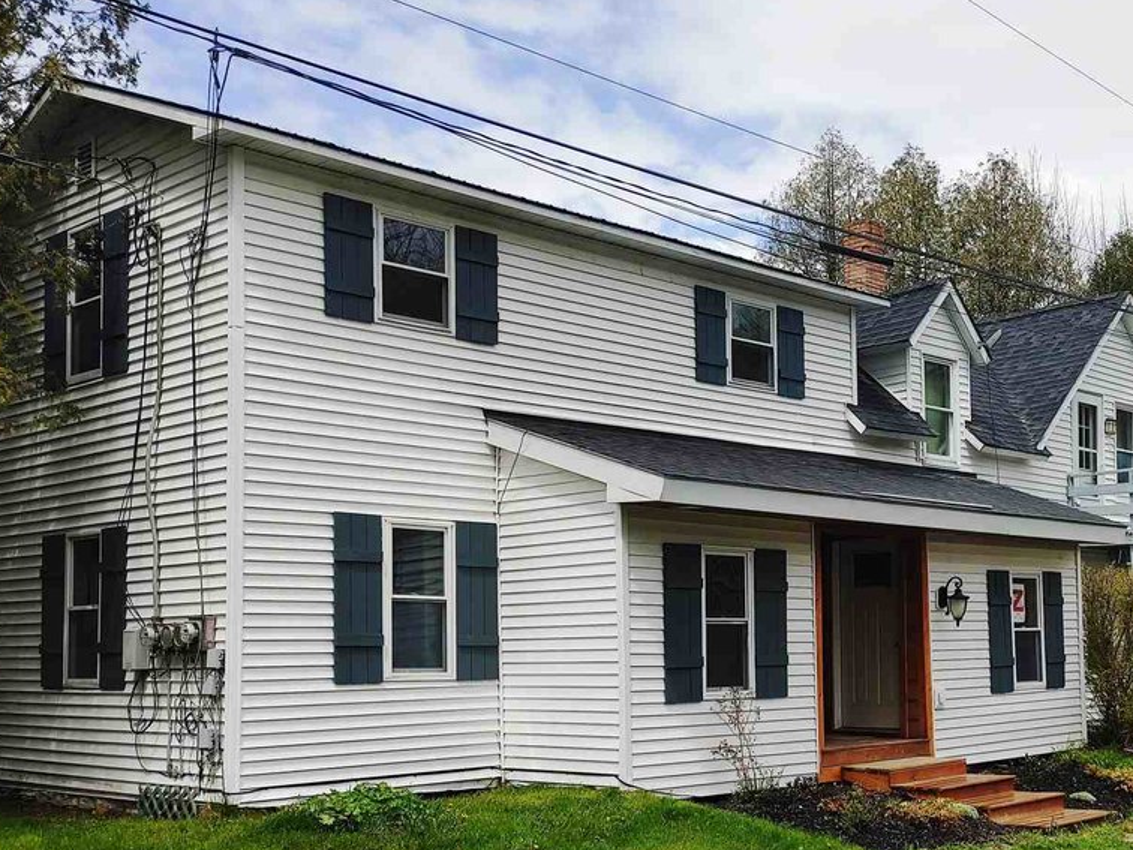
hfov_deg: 41.7
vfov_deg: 32.6
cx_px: 841
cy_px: 573
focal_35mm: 44
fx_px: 1440
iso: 50
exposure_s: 1/2778
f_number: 1.8
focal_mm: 5.58
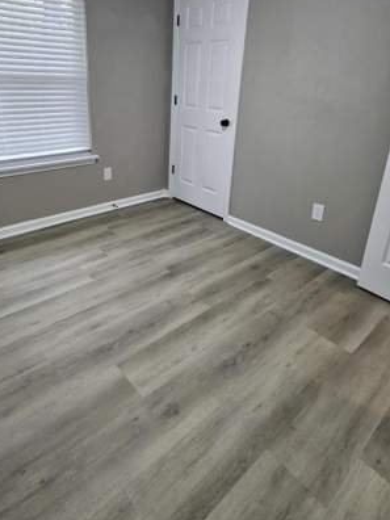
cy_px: 197
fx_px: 315
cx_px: 160
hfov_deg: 63.0
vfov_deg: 77.7
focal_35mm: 21
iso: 400
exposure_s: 1/60
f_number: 2.2
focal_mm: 1.74
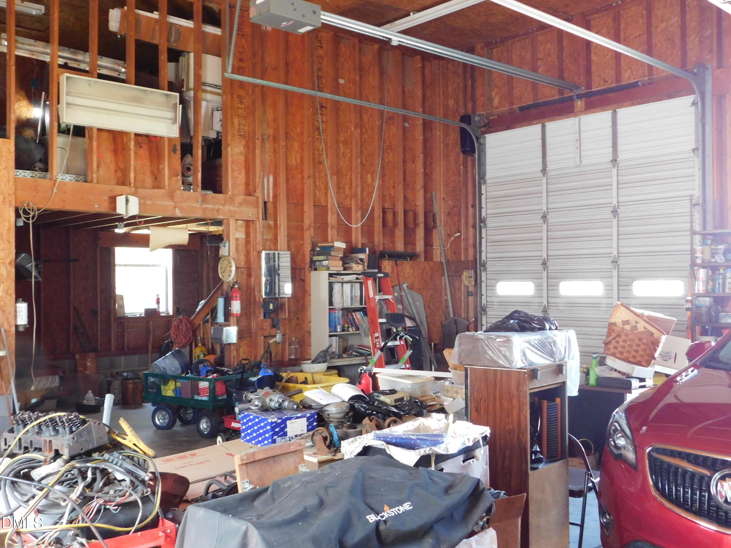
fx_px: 760
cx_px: 366
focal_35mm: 36
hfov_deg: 51.4
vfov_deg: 39.7
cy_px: 274
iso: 400
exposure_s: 1/13
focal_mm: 6.3
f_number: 3.5
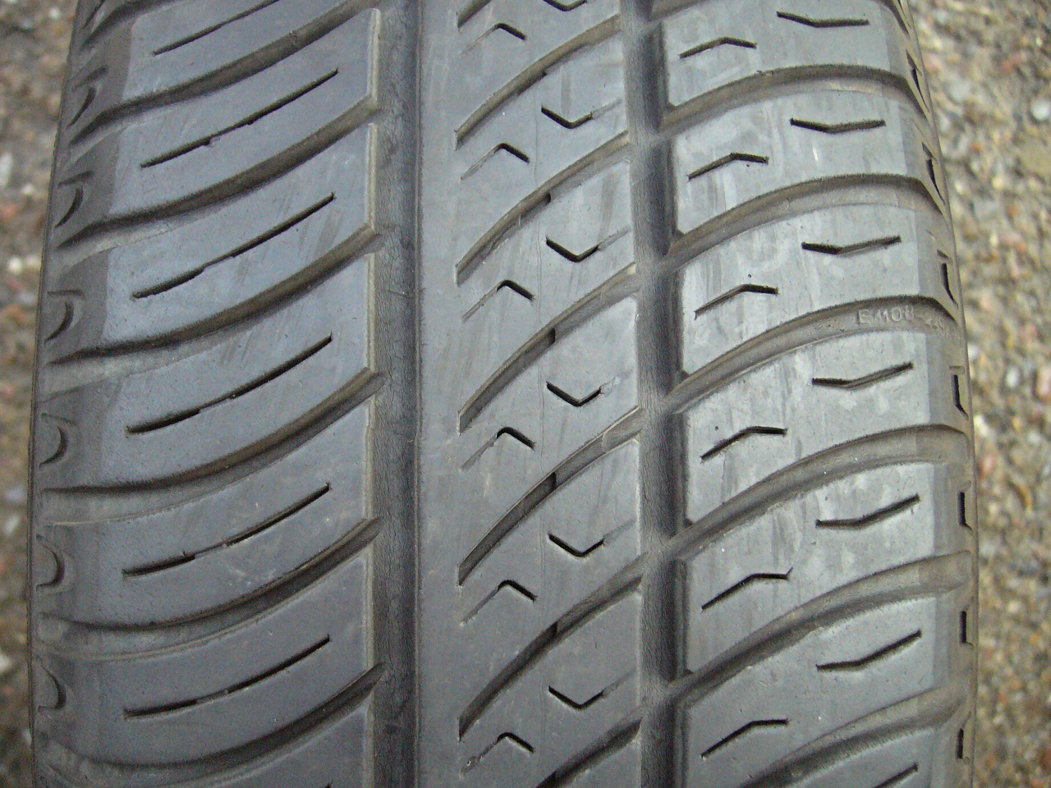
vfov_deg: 40.7
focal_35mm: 35
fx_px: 1063
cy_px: 394
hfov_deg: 52.6
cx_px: 526
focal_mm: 5.8
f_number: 2.8
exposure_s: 1/250
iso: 400
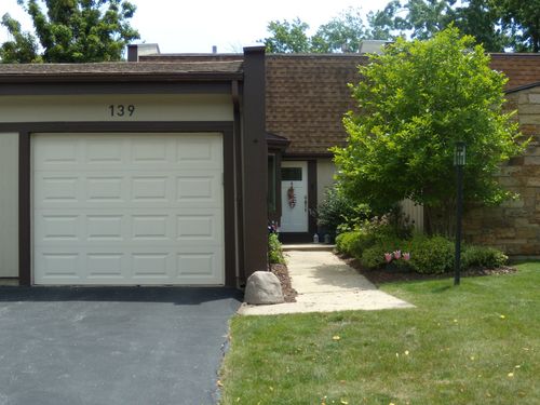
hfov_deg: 44.8
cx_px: 270
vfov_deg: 34.3
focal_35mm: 42
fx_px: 655
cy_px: 202
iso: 80
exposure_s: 1/400
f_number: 3.7
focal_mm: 7.5
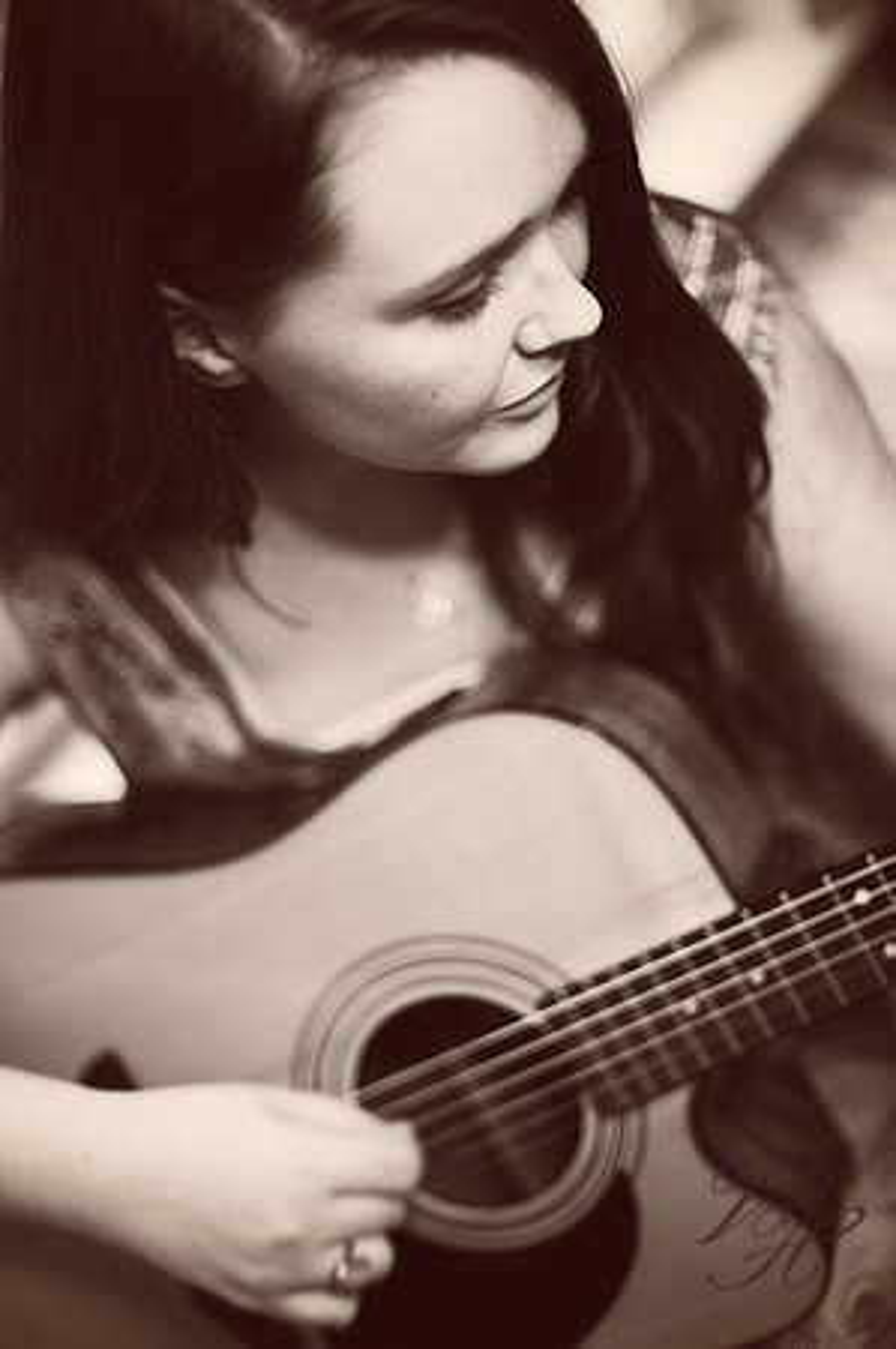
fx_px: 1871
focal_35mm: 50
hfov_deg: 26.9
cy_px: 674
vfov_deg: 39.6
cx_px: 448
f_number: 1.4
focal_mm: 50
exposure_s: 1/125
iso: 400
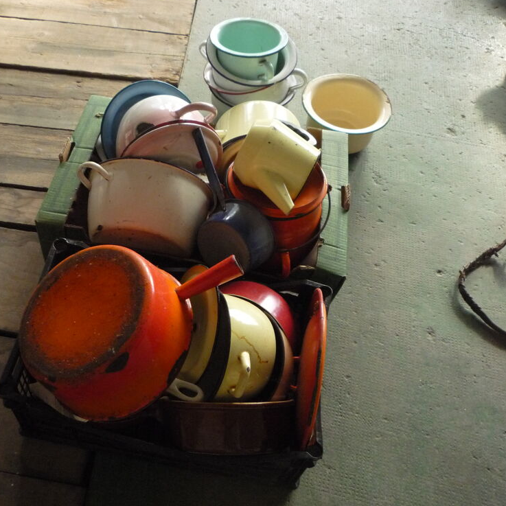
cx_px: 205
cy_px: 253
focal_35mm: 36
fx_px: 595
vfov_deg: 46.0
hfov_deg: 45.8
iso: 400
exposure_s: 1/320
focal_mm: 5.2
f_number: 3.3
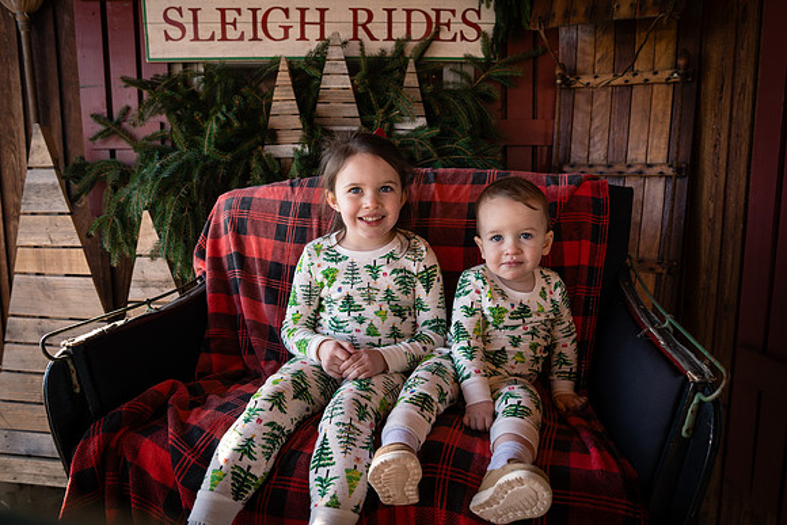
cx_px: 388
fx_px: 575
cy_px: 269
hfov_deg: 68.8
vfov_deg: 49.1
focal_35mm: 26
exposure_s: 1/400
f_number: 4
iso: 400
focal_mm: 24
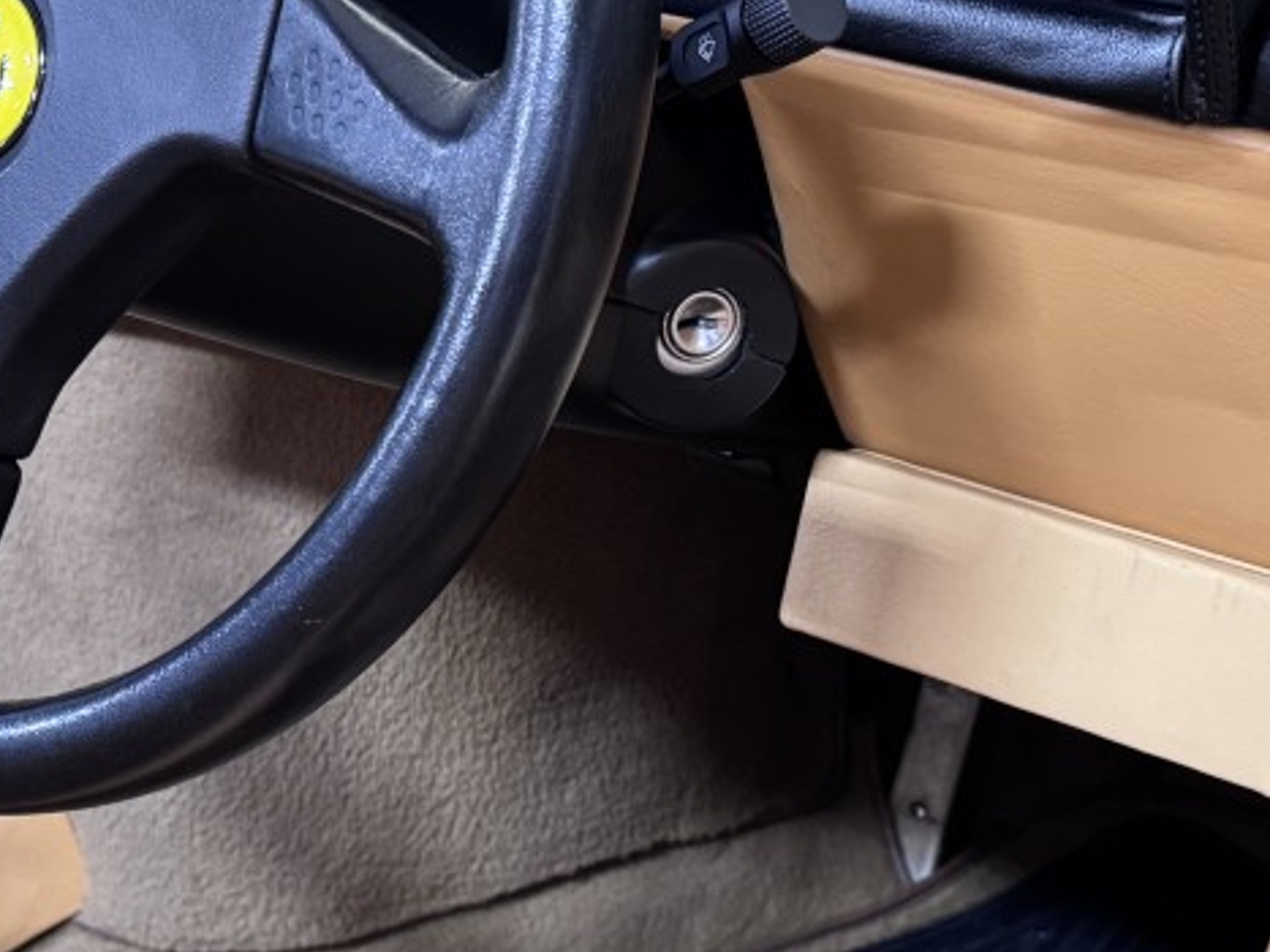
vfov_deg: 19.9
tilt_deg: -29.1
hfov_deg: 26.3
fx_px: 2714
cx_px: 791
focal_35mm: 74
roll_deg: +1.2
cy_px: 536
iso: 500
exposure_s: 1/60
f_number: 1.78
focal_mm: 6.76
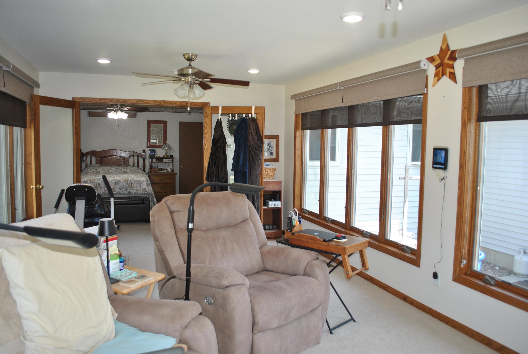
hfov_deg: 67.3
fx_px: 396
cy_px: 177
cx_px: 264
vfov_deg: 48.0
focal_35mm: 27
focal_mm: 18
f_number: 3.5
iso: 200
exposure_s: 1/80
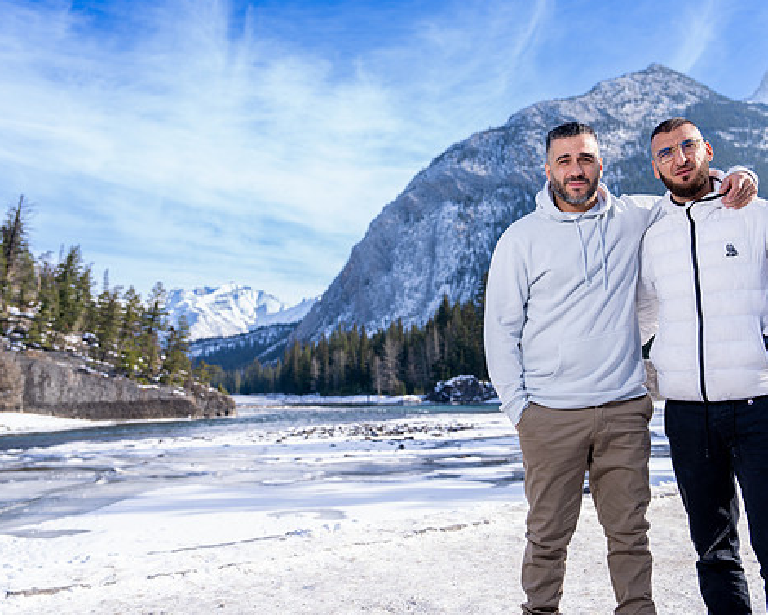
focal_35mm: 37
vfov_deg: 40.1
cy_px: 304
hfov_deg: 48.8
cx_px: 463
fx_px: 841
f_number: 3.5
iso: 50
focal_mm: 32
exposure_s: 1/400
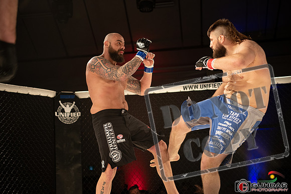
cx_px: 142
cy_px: 97
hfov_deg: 32.0
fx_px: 507
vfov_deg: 21.7
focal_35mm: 63
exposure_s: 1/1000
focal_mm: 60
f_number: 2.8
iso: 1100
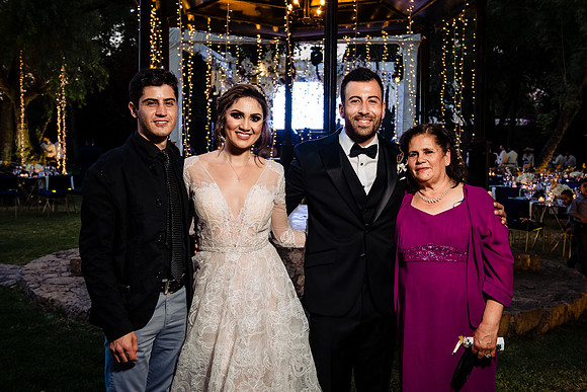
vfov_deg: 32.5
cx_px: 294
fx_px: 671
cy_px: 196
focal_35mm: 41
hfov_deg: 47.2
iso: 1600
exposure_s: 1/100
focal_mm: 40
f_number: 5.6
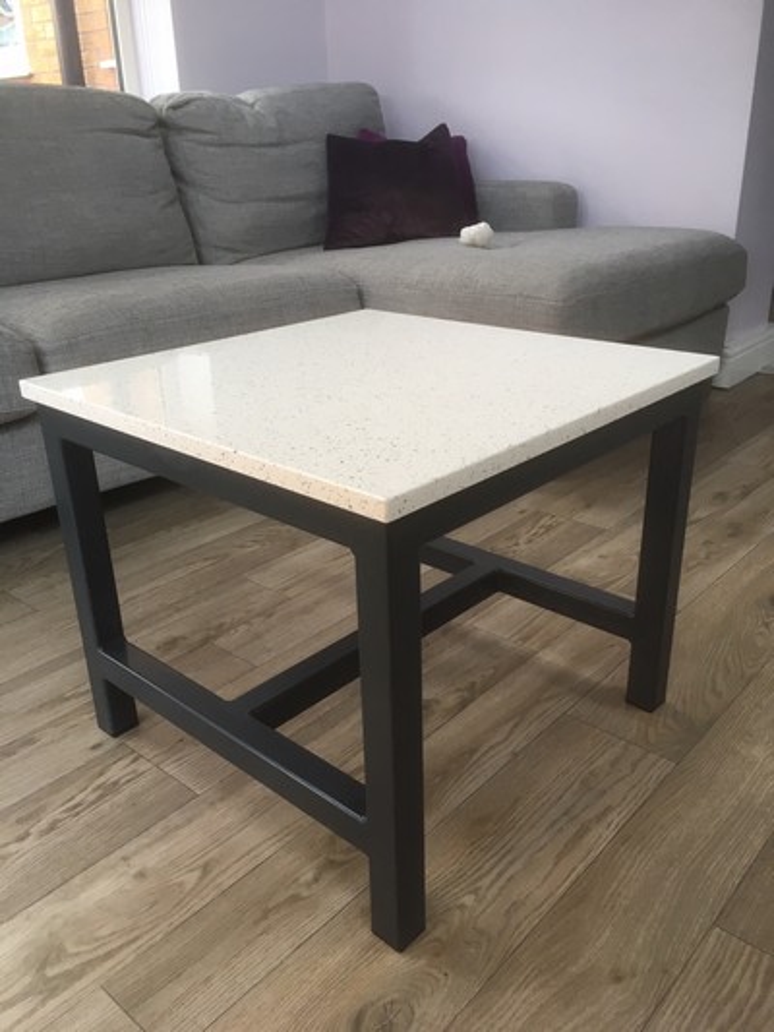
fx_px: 864
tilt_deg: -24.5
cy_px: 516
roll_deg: +1.4
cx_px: 387
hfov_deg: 48.2
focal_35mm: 29
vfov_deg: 61.6
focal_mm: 4.15
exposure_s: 1/33
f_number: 2.2
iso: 25
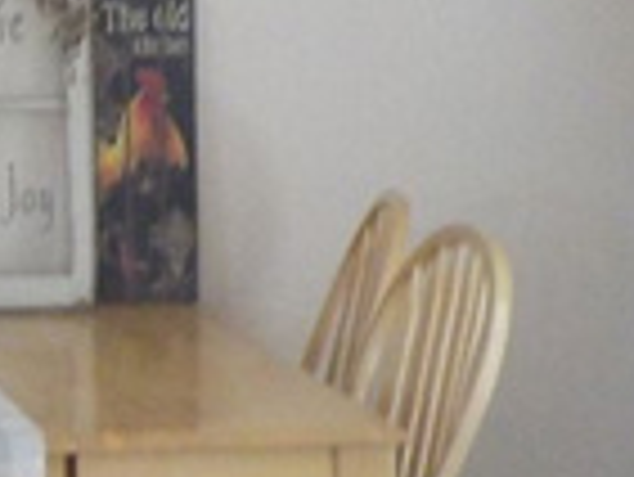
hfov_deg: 13.7
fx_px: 2493
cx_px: -310
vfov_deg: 10.9
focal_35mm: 136
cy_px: 176
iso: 400
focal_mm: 4.1
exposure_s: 1/13
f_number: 3.3
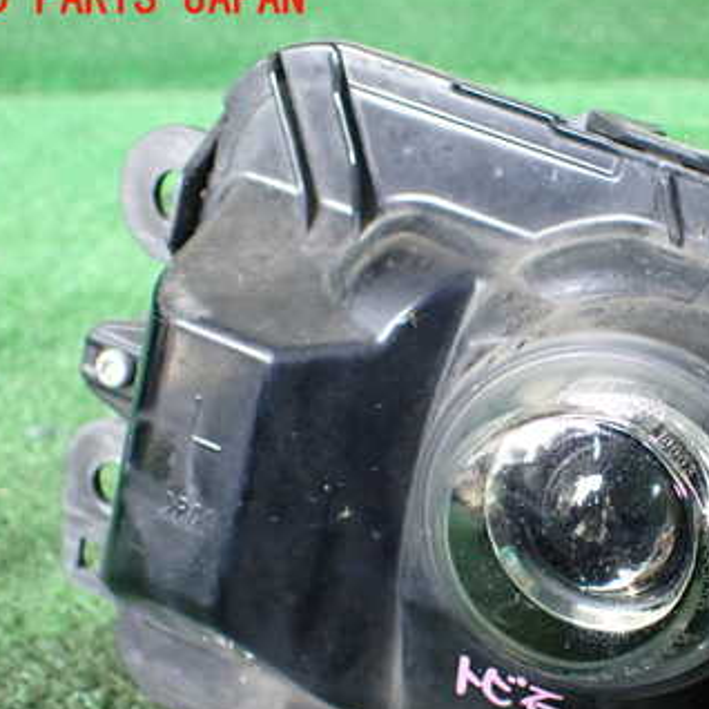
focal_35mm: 50
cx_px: 569
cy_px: 473
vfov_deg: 33.7
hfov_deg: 33.0
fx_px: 1159
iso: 640
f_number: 2.3
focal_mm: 5.4
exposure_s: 1/125
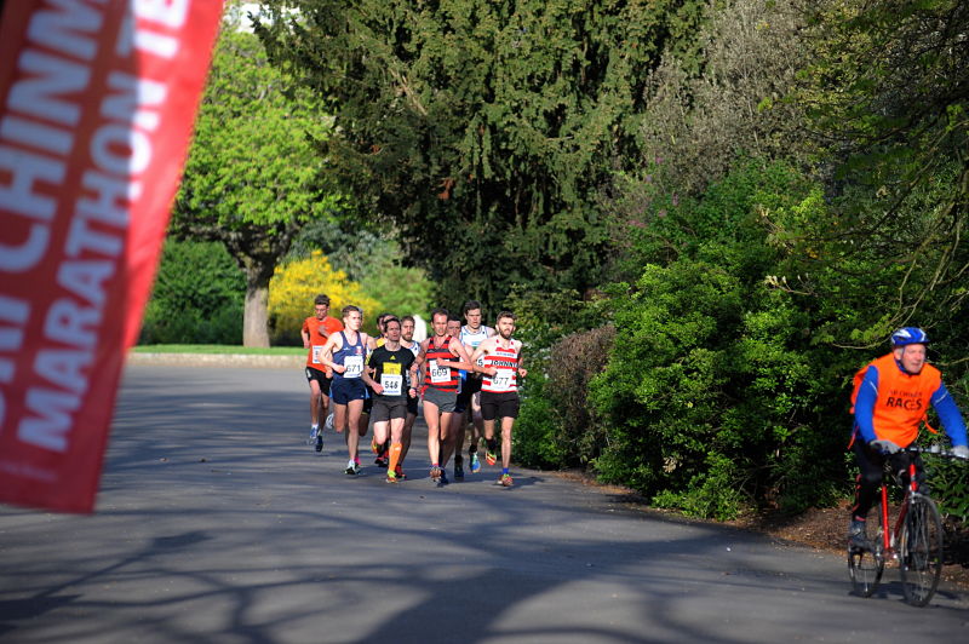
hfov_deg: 10.3
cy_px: 322
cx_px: 484
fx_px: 5379
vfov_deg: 6.9
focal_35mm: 200
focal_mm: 200
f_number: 3.5
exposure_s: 1/3200
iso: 800
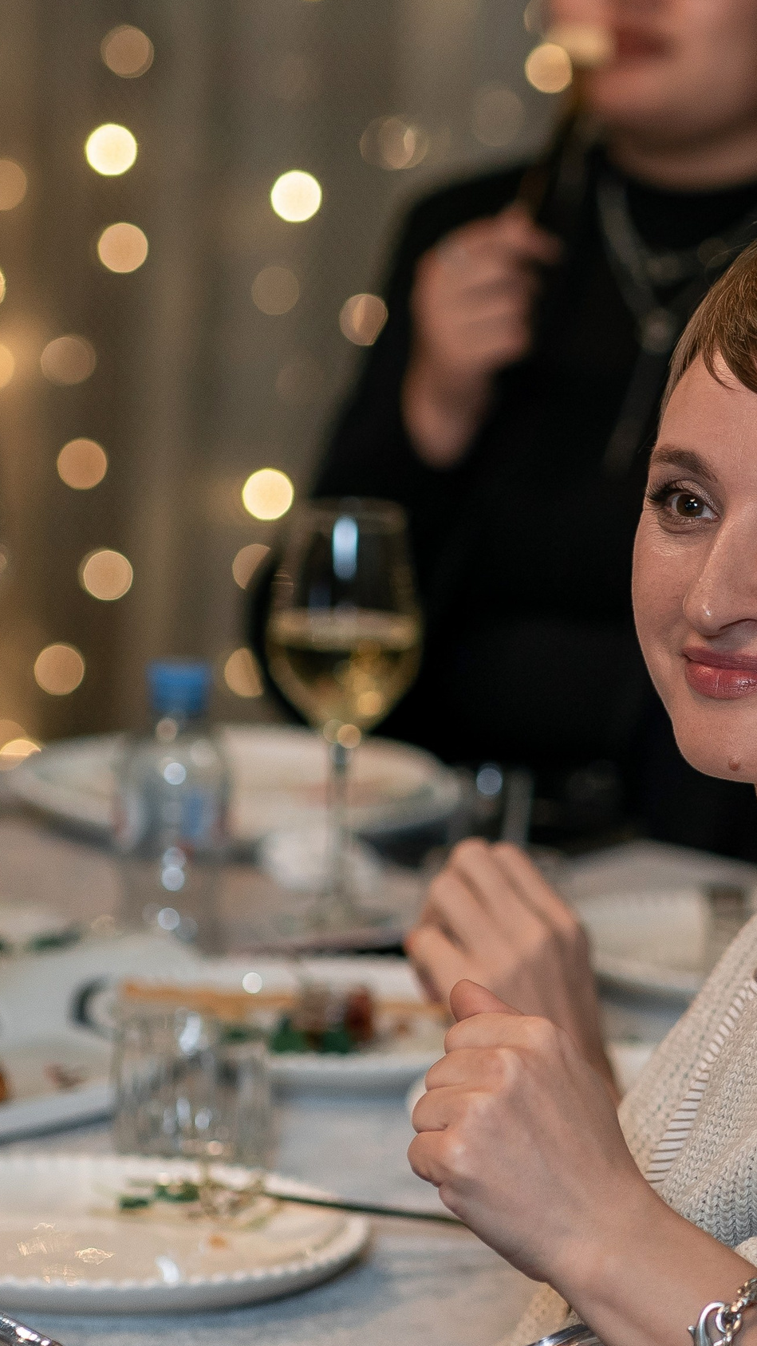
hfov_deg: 5.4
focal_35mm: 224
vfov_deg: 9.6
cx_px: 554
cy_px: 677
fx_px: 7993
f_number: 2.2
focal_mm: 85
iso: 500
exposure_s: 1/160
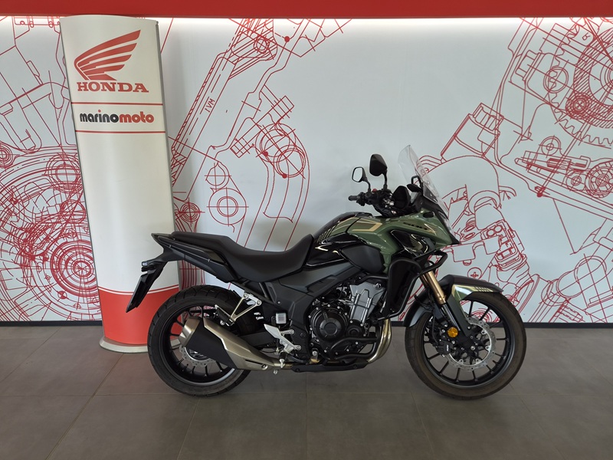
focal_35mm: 23
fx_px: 407
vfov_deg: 58.9
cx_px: 306
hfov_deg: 73.9
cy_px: 230
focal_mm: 5.4
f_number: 1.8
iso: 125
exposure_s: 1/100
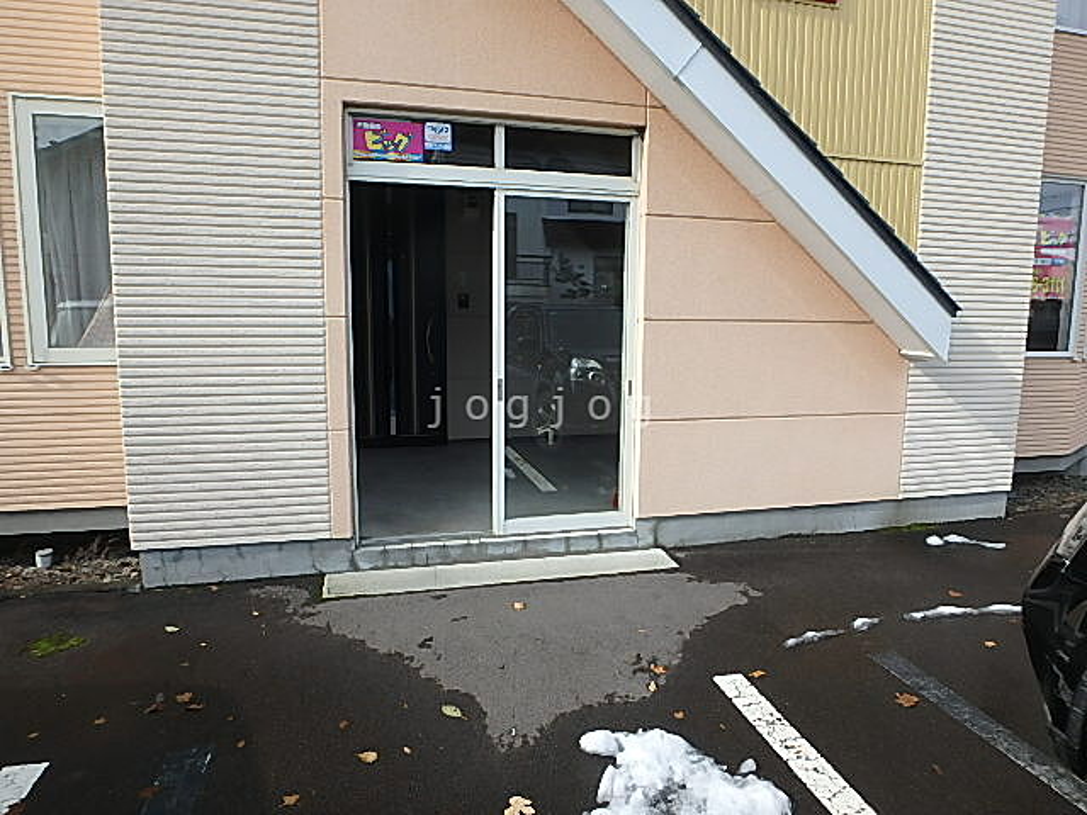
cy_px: 408
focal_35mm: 21
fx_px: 659
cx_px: 544
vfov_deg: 63.4
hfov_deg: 79.0
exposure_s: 1/640
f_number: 3.5
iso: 125
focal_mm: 3.7
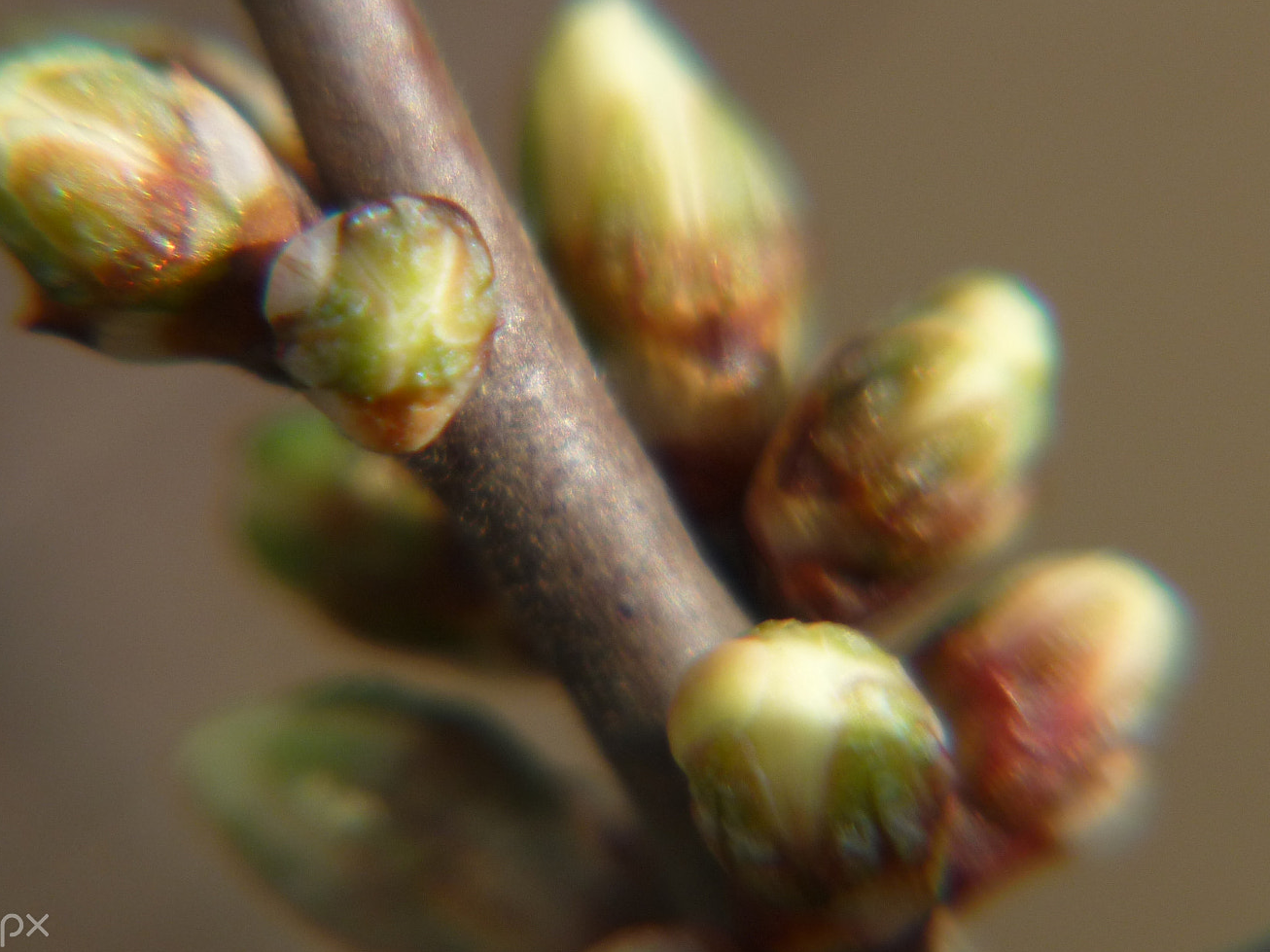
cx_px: 585
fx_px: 13756
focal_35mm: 375
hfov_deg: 5.3
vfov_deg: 4.0
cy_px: 480
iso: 160
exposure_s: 1/640
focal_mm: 54.4
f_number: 5.6
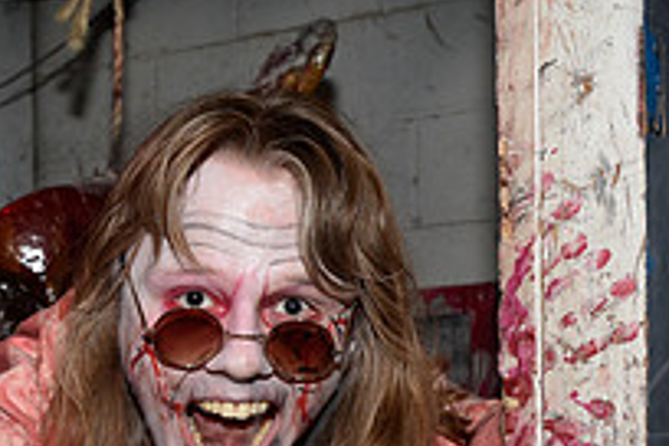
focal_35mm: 114
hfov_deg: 17.9
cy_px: 510
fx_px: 2118
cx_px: 289
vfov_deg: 11.8
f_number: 7.1
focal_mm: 40
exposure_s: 1/60
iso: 800
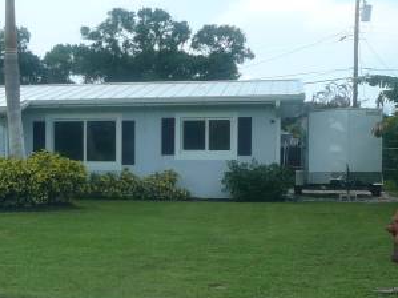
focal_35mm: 75
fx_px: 862
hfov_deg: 24.5
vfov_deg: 19.6
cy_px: 202
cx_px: -27
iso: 80
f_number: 2.8
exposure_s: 1/500
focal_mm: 5.2
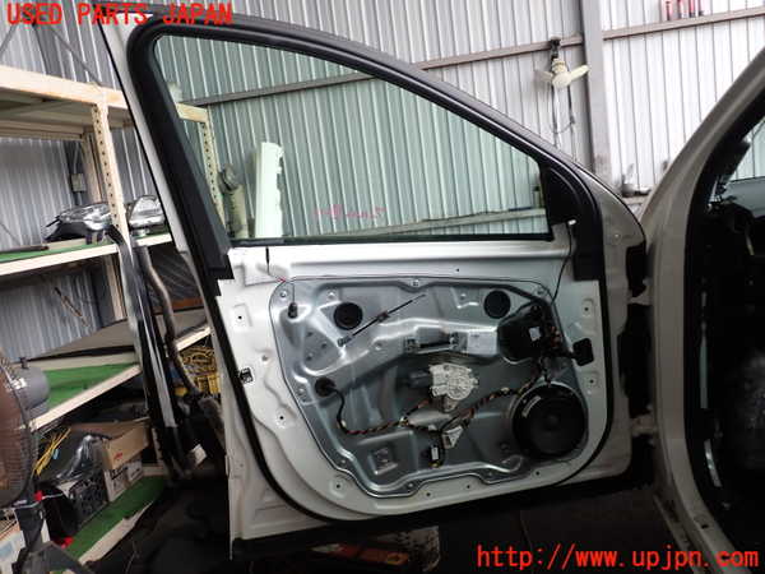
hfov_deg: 60.0
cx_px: 382
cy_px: 287
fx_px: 663
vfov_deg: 46.8
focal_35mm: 30
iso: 100
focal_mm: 5.4
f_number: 2.3
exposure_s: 1/100
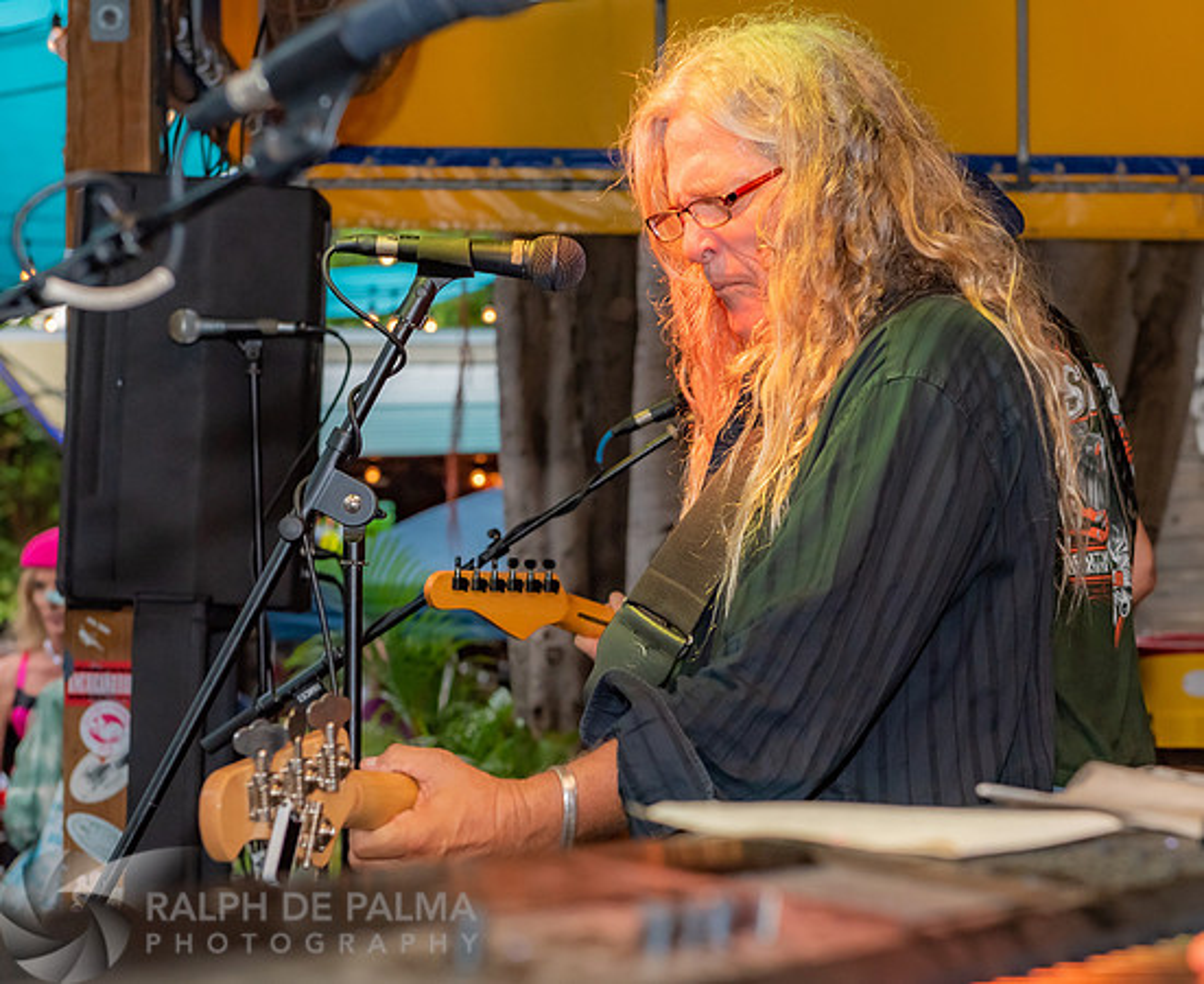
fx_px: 3530
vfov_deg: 15.8
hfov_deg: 19.3
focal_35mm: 98
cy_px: 606
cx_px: 672
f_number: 5.6
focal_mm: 70
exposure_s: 1/160
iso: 1000
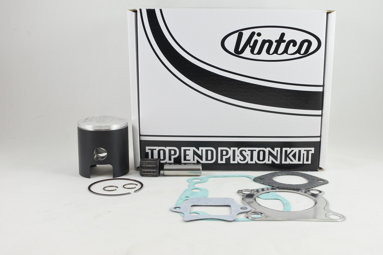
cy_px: 128
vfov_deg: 35.9
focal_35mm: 37
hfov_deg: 51.9
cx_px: 192
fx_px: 394
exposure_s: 1/125
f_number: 4
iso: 500
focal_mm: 14
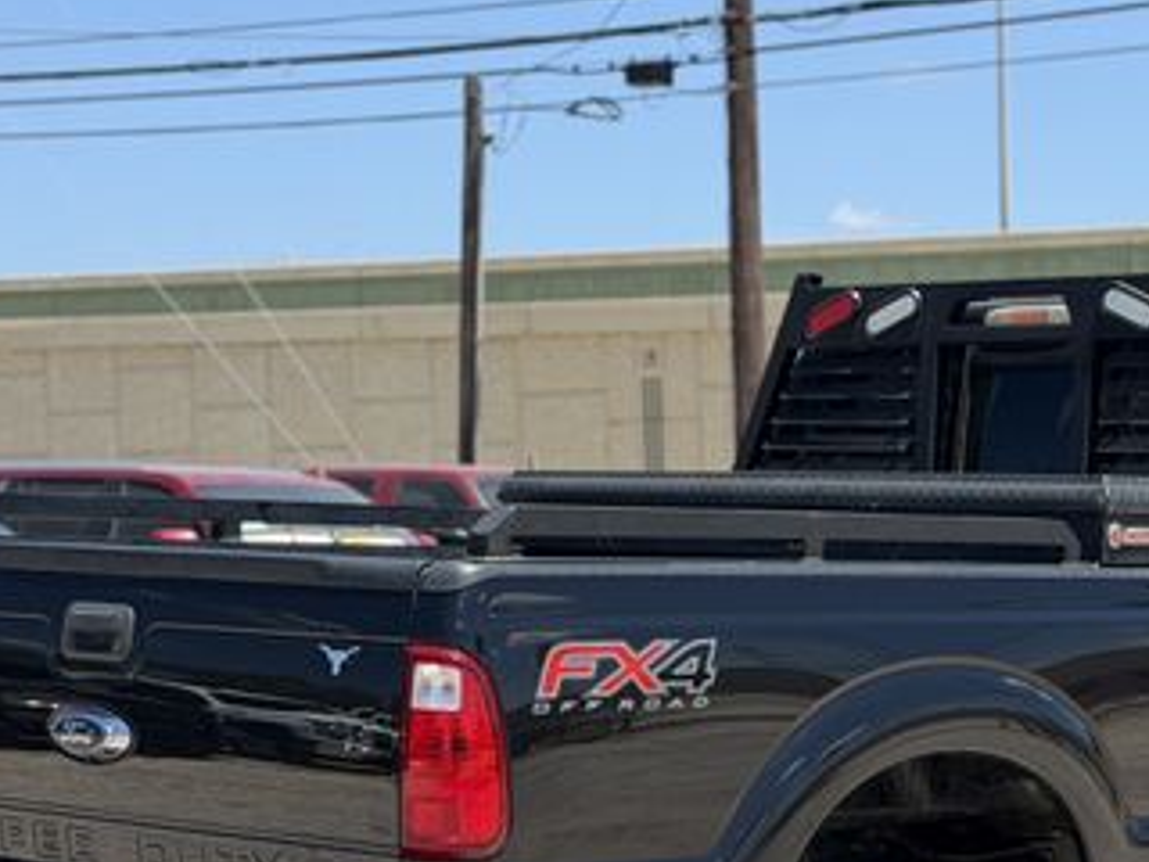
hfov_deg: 20.3
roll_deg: +1.1
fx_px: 3187
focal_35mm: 96
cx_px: 880
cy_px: 733
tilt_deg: -4.0
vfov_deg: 15.3
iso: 80
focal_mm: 6.76
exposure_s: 1/4329
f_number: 1.78
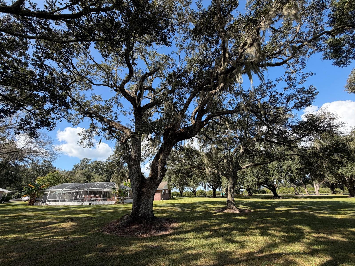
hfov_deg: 102.1
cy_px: 133
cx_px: 178
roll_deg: +0.8
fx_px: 144
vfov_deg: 85.7
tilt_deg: +24.3
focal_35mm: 14
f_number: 2.2
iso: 50
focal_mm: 2.22
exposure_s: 1/502
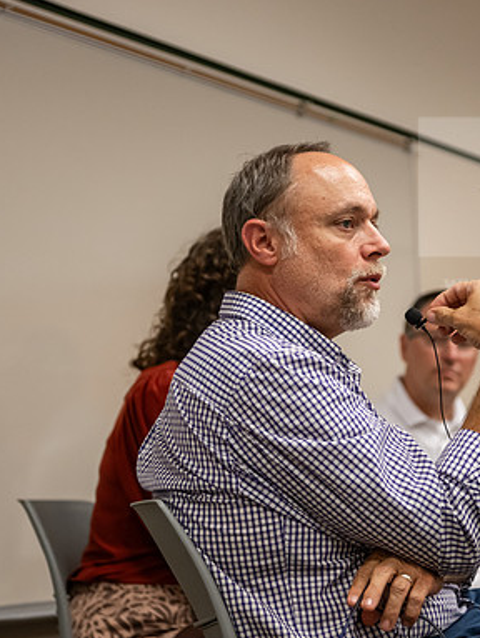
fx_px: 1772
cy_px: 319
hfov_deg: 15.3
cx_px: 368
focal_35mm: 96
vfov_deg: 20.4
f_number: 2.8
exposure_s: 1/200
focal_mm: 66
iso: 2000
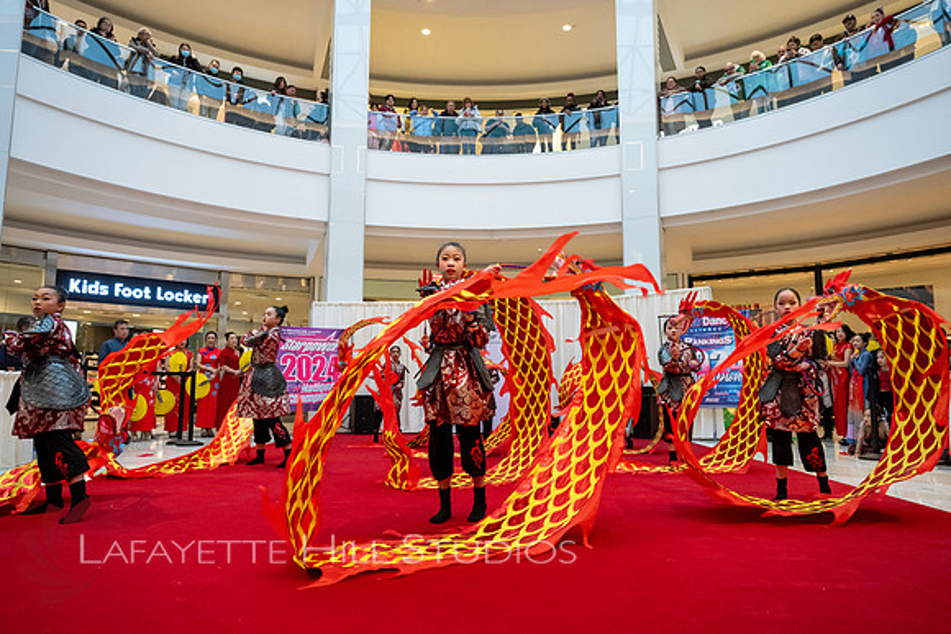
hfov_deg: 73.7
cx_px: 476
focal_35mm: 24
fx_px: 634
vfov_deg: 53.2
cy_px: 317
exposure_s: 1/500
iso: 4000
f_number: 4
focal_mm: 24
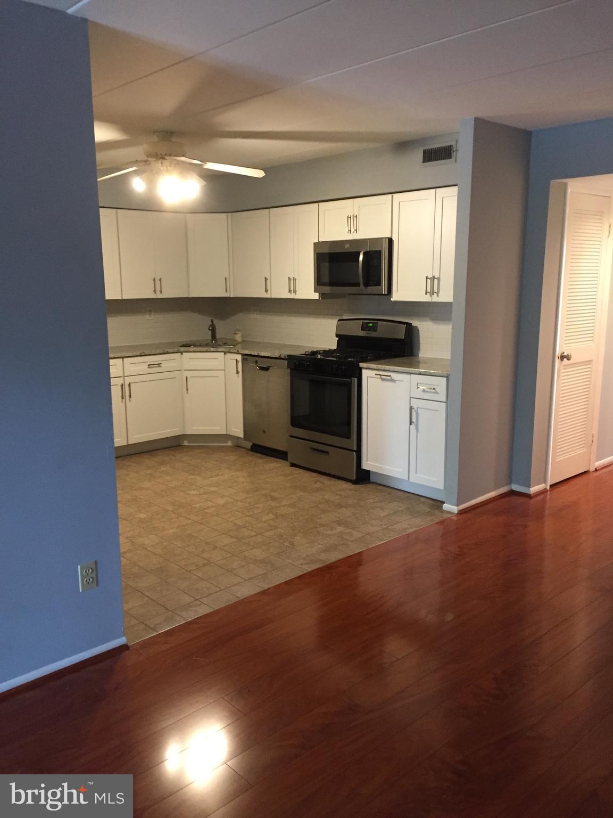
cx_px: 306
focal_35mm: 29
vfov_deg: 61.7
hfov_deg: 48.2
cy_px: 409
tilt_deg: -9.5
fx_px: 685
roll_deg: +0.5
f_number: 2.2
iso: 250
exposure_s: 1/30
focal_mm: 4.15
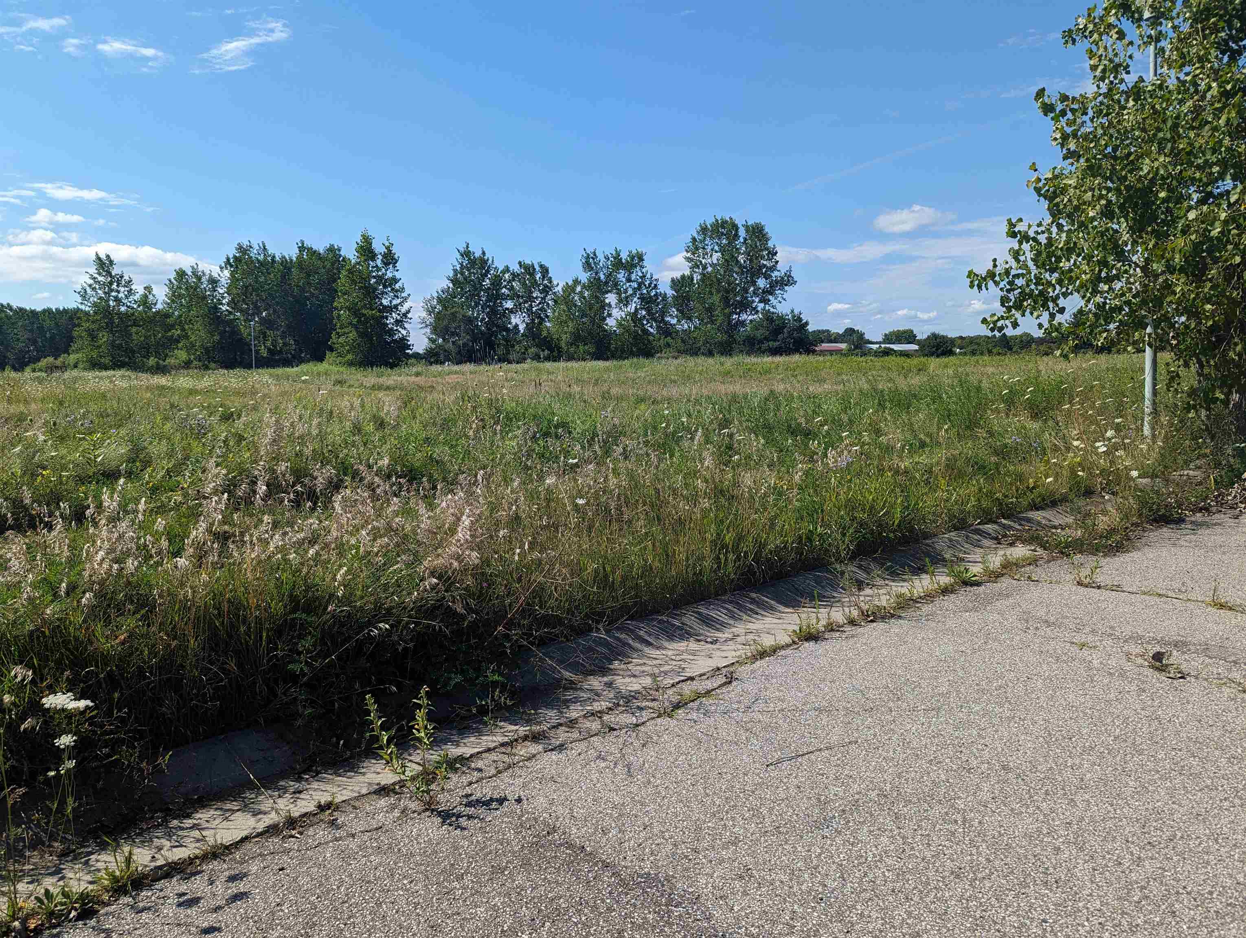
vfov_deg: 56.9
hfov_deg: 71.5
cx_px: 623
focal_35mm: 24
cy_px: 469
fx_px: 865
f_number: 1.85
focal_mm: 6.81
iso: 43
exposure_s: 1/2096
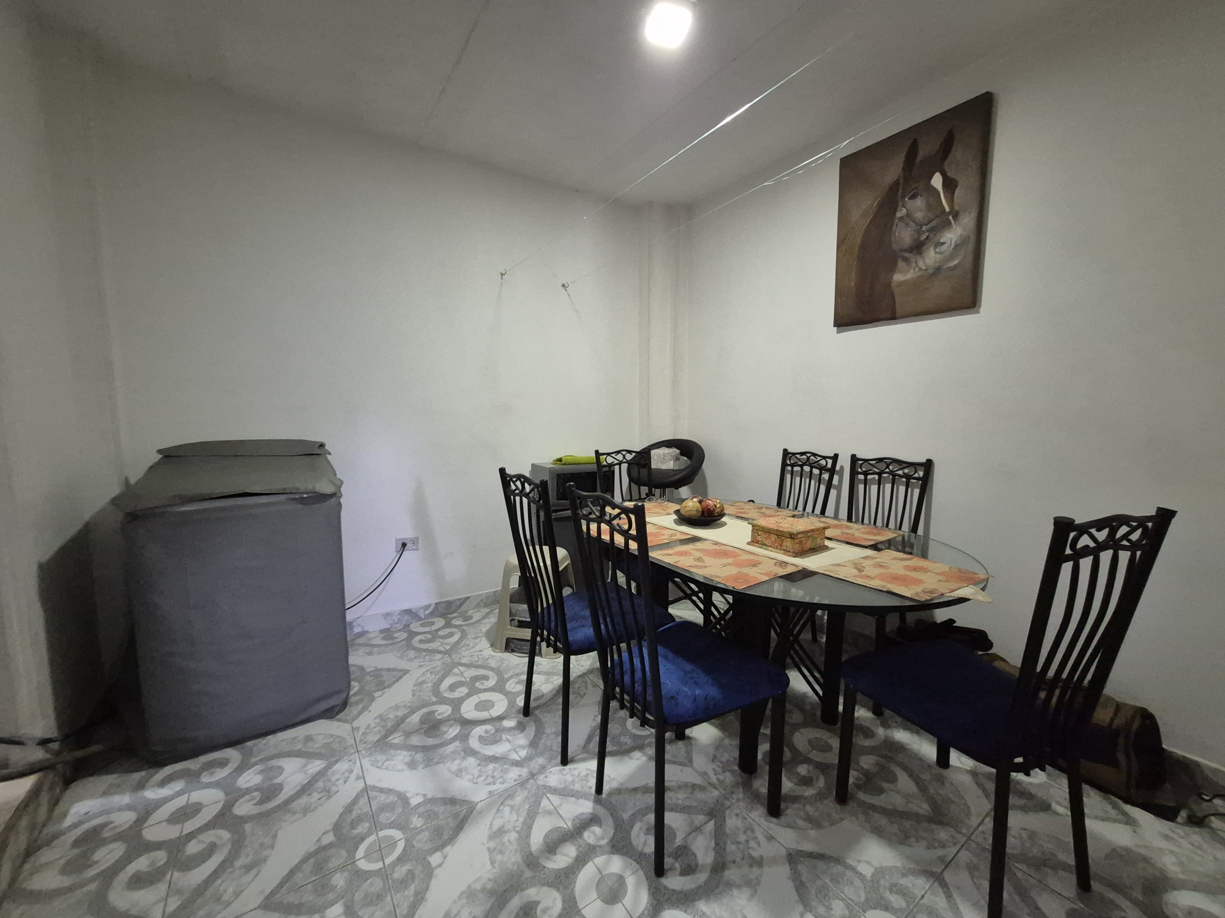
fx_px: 460
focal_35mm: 13
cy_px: 459
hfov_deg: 106.2
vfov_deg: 89.9
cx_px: 612
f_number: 2.2
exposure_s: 1/60
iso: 1250
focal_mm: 1.74
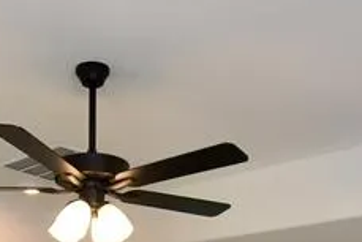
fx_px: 674
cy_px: 343
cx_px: 128
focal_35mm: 67
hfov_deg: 29.9
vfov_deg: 18.4
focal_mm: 10
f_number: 5.6
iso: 360
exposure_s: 1/125
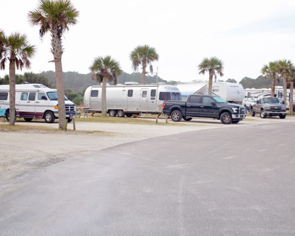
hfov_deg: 32.9
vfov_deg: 26.7
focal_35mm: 57
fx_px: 498
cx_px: 172
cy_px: 118
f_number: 4
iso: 100
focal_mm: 50
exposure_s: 1/320
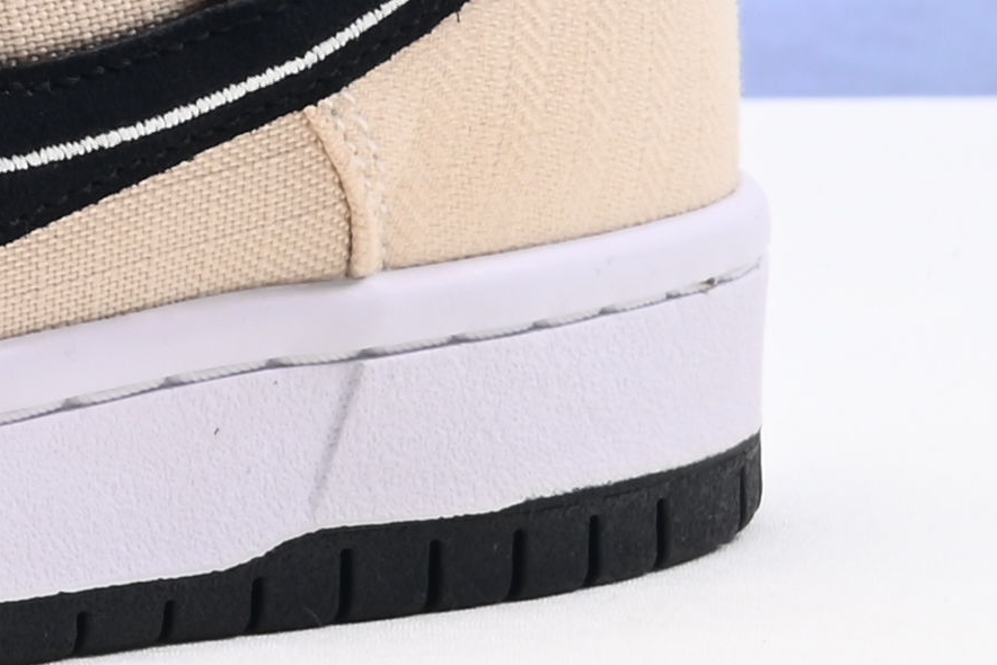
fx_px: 7729
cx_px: -2142
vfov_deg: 4.8
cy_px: -1064
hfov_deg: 6.6
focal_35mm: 279
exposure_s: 1/2
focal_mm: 41
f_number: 16
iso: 100
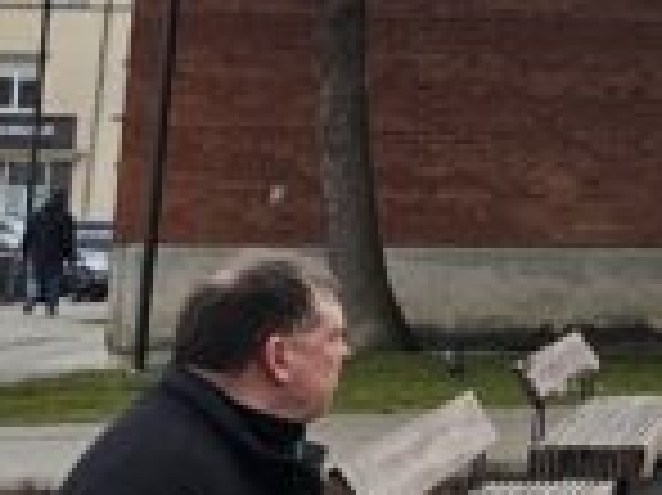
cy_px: -198
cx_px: 1644
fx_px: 3057
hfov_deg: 10.5
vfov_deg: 9.1
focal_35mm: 160
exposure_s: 1/359
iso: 25
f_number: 1.7
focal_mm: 6.3
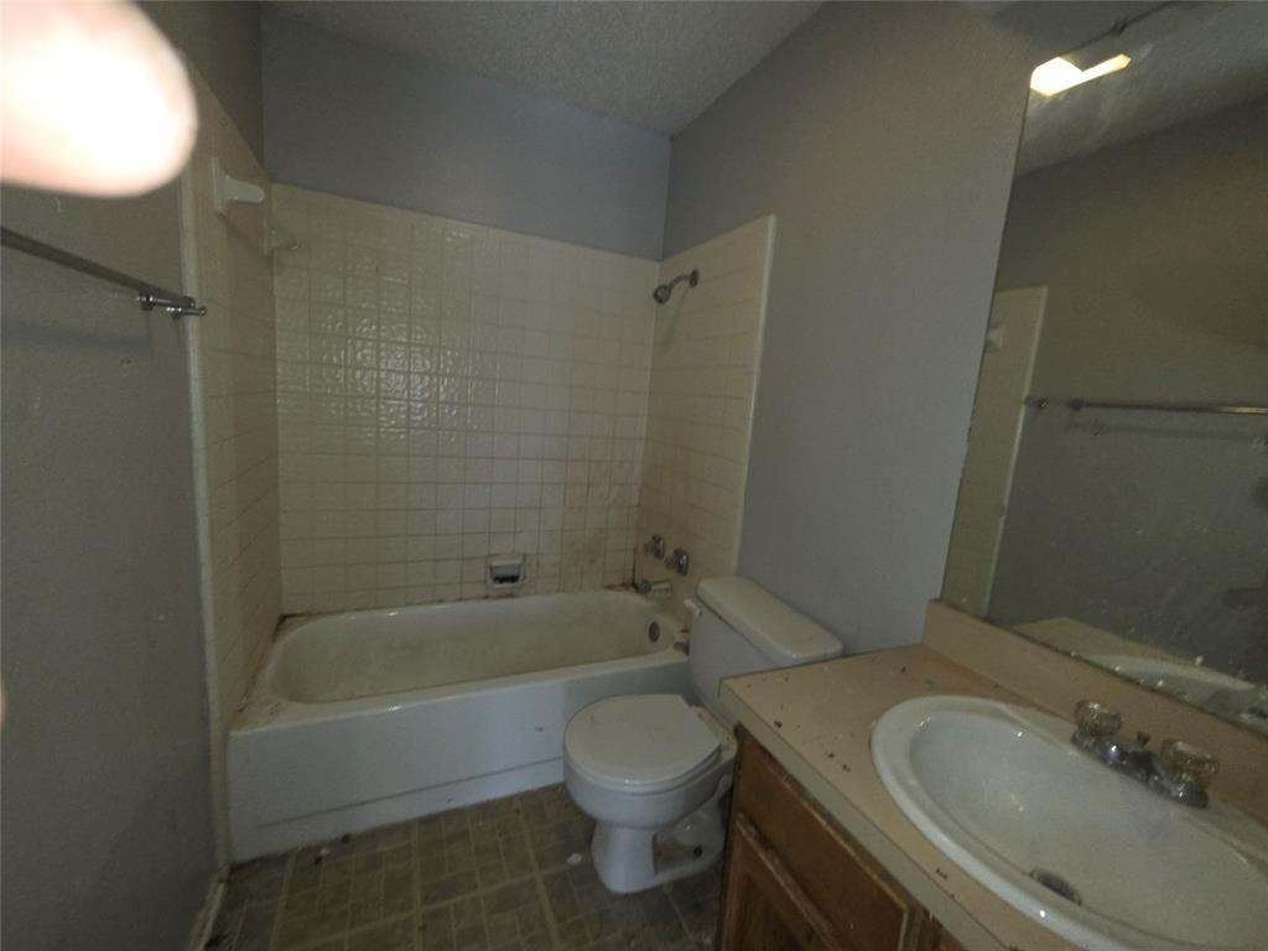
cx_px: 634
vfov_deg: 89.9
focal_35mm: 13
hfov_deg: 106.2
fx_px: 476
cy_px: 476
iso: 160
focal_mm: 2.2
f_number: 2.2
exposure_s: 1/60
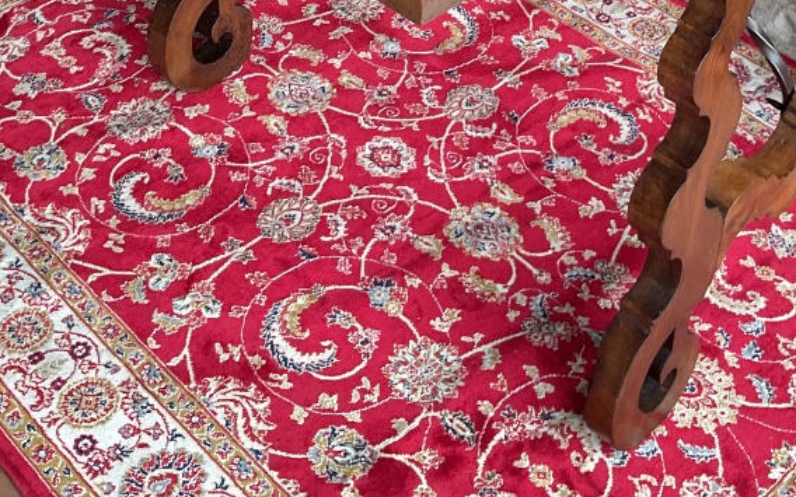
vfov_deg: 17.8
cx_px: 430
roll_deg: -1.2
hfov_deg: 31.5
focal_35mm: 65
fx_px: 1410
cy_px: -262
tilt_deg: -24.5
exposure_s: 1/60
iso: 80
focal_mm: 3
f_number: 1.8
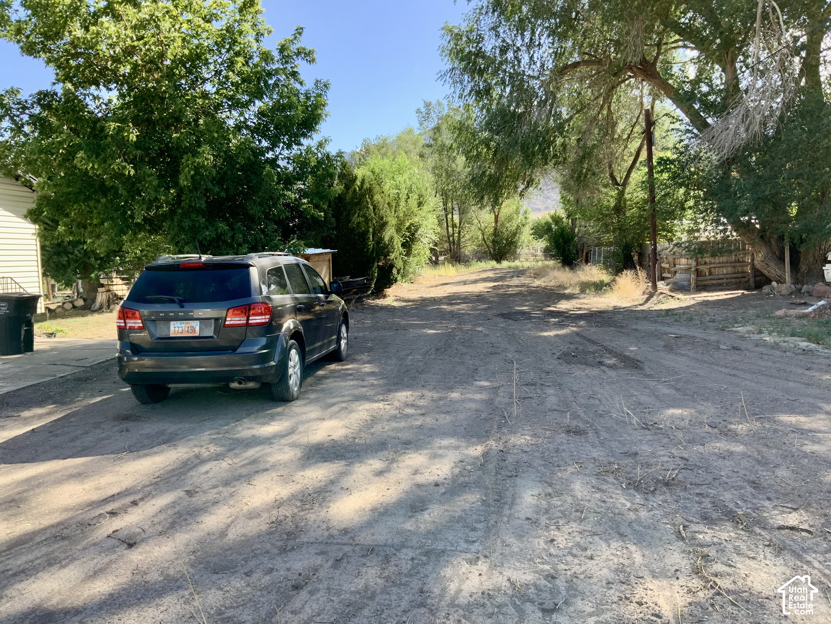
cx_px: 416
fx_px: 696
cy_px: 312
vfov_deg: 48.2
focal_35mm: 29
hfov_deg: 61.7
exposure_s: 1/310
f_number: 1.8
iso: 16
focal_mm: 3
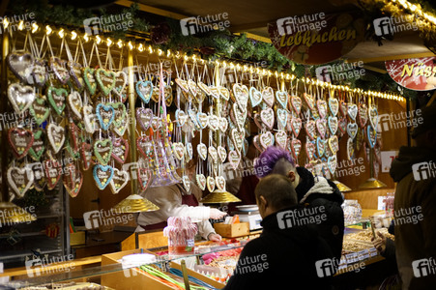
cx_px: 218
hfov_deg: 39.6
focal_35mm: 50
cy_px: 145
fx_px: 605
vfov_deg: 27.0
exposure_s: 1/1250
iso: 1600
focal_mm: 50
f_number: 2.2
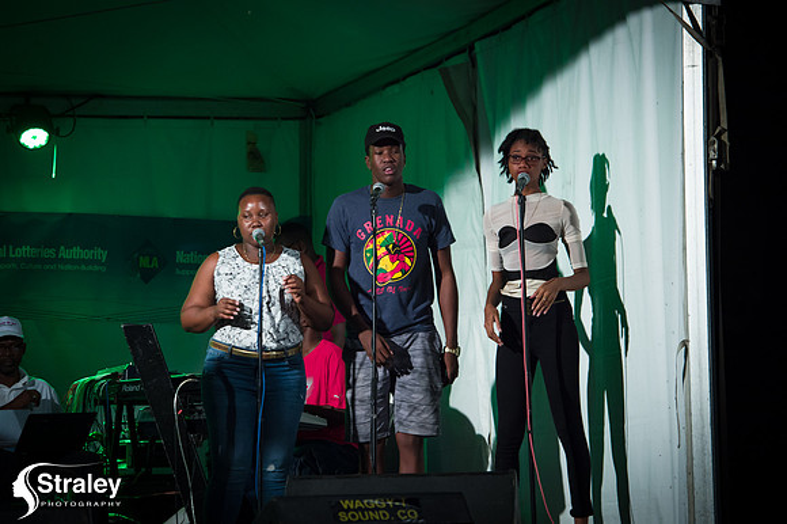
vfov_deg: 9.5
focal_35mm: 145
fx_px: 3168
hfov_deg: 14.2
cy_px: 262
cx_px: 394
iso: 2000
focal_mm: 145
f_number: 5.6
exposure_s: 1/200
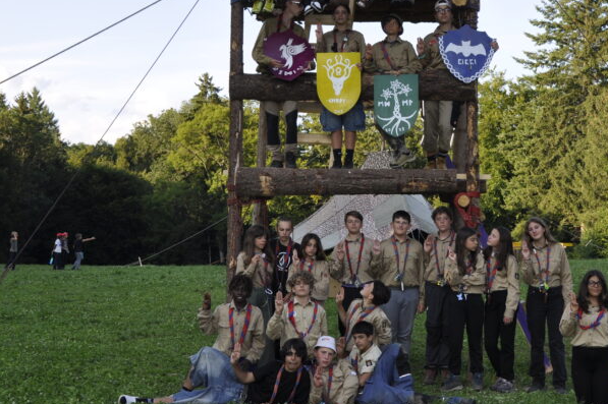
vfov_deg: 18.8
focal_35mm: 72
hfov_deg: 28.0
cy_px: 112
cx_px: 374
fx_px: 1215
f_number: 6.3
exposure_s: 1/200
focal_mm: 28
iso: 200
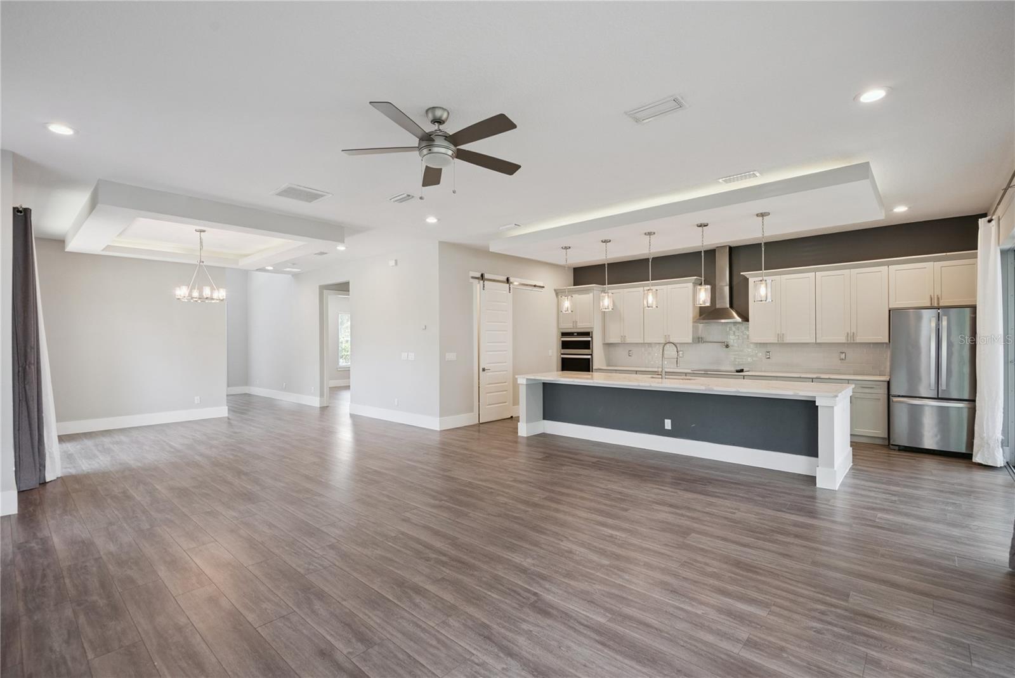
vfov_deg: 73.8
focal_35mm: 16
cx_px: 508
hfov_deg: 96.7
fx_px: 451
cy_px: 339
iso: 1000
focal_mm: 16
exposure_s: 1/50
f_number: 9
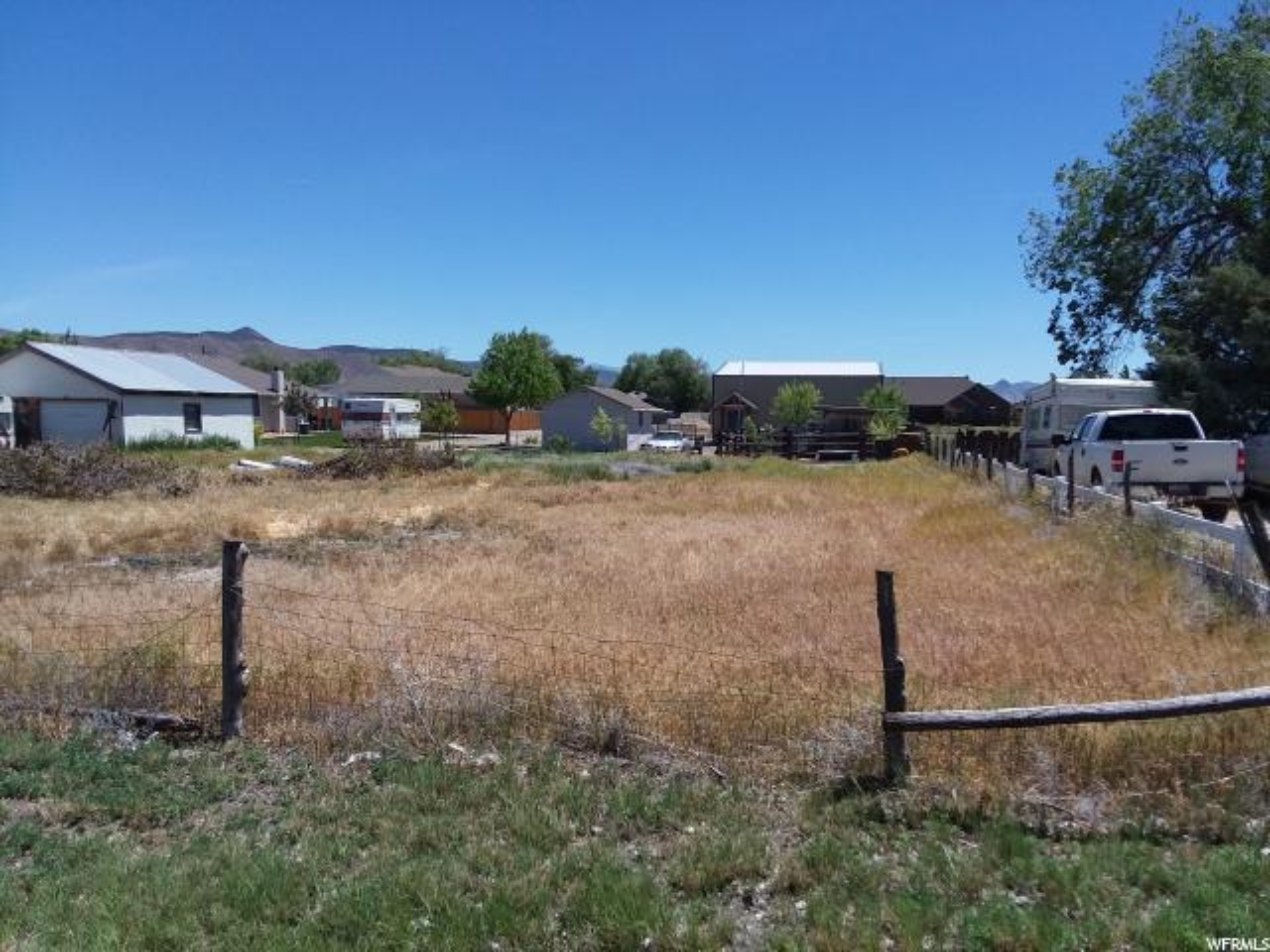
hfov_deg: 65.3
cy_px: 476
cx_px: 635
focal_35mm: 27
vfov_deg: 51.4
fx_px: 991
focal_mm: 2.91
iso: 50
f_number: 1.9
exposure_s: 1/1969
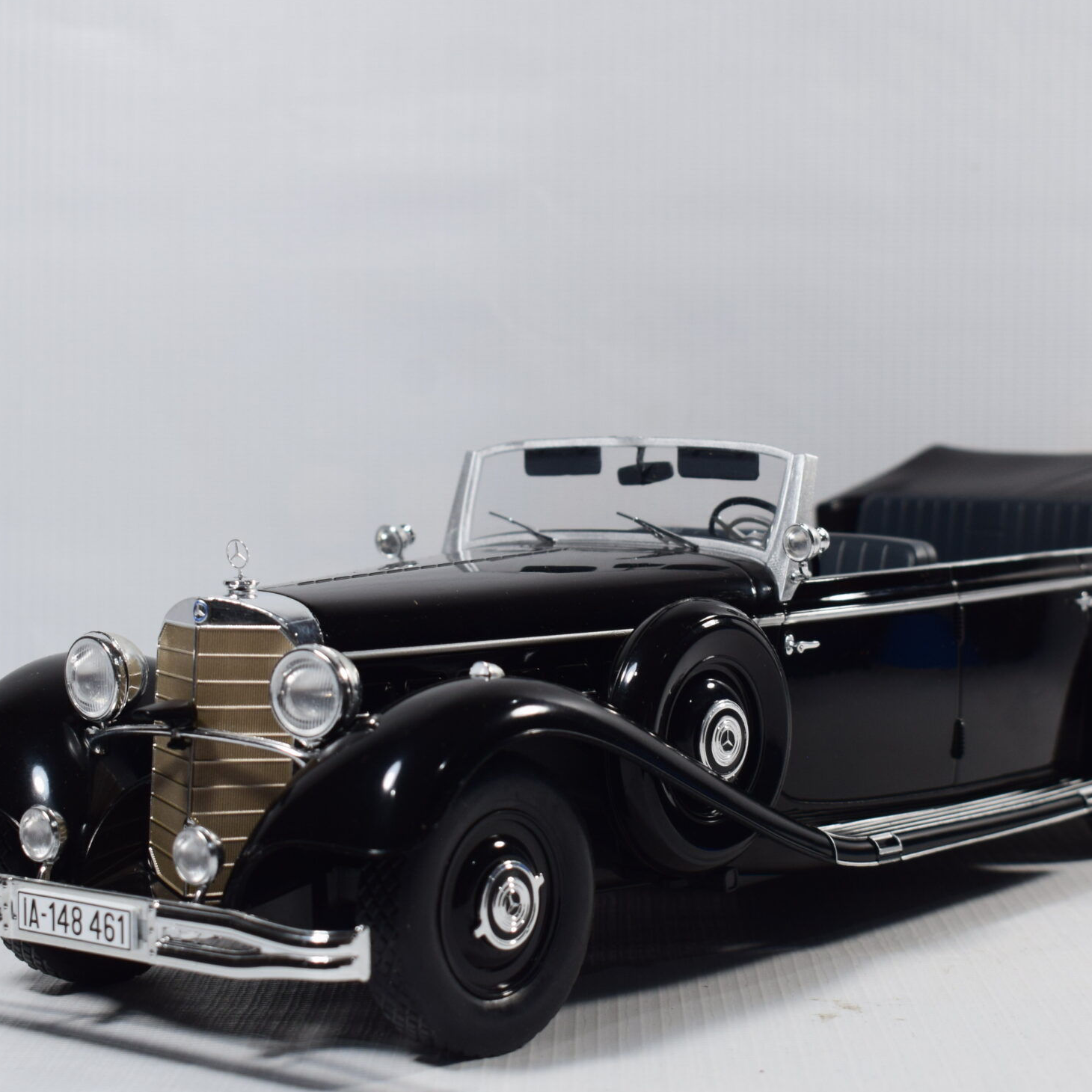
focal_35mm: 76
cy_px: 539
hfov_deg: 22.8
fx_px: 2712
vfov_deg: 22.8
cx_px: 594
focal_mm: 34
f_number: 7.1
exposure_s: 1/40
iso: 400
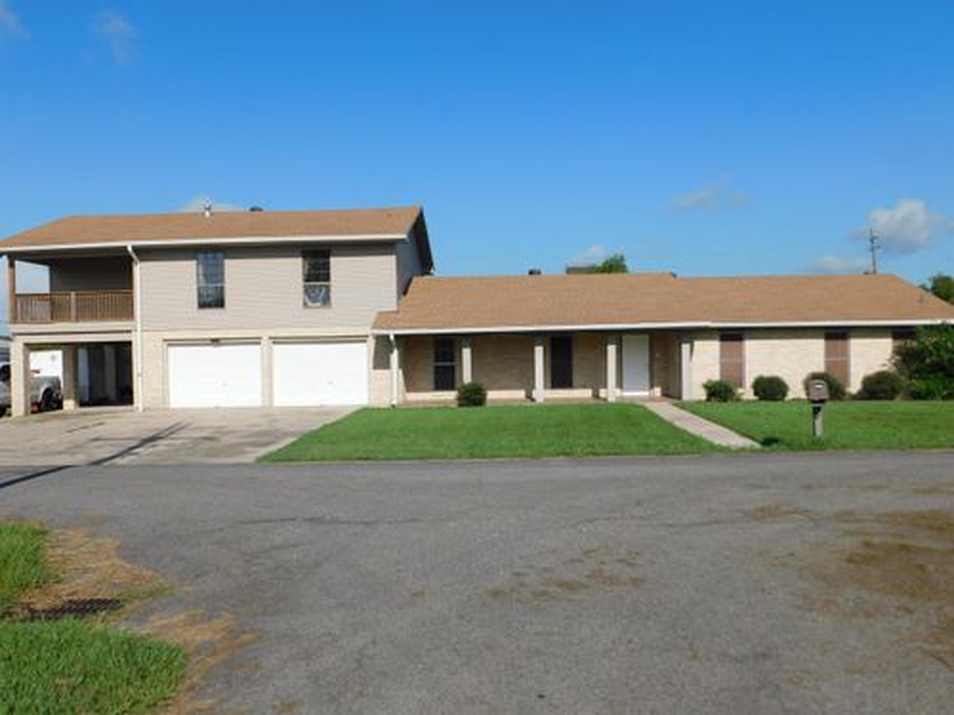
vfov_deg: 46.8
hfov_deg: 60.0
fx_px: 827
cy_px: 358
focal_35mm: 30
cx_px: 477
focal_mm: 5.3
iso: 125
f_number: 6.4
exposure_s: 1/640
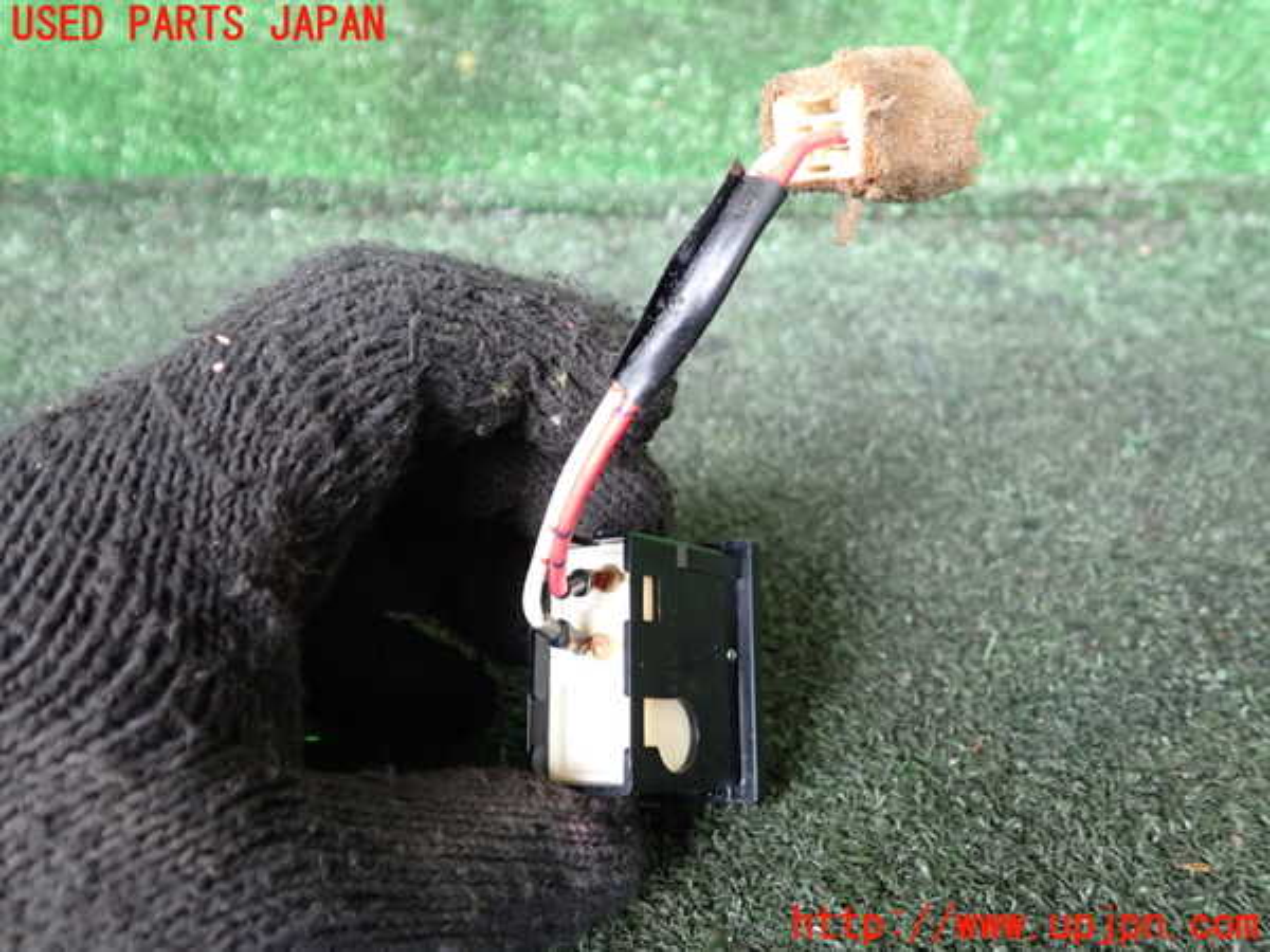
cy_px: 476
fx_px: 1101
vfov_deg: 46.8
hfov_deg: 60.0
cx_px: 635
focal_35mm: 30
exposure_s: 1/30
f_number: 2.3
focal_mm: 5.4
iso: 200
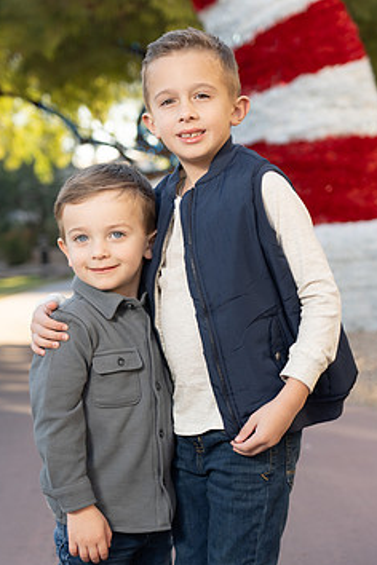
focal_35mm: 80
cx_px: 190
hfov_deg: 17.1
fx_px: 1257
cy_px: 281
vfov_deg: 25.4
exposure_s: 1/200
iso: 160
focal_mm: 63
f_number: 4
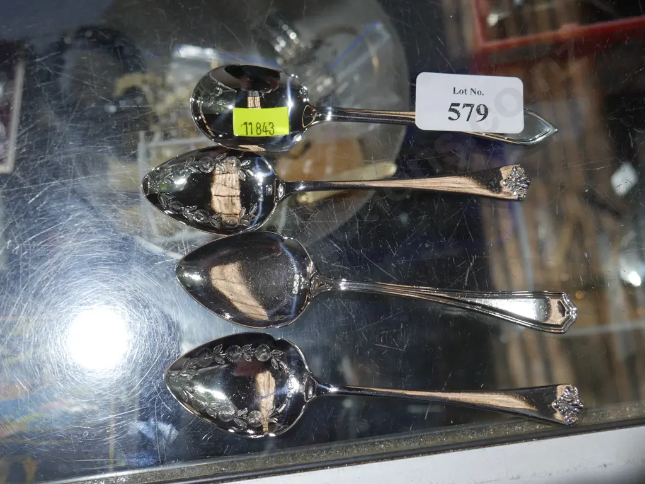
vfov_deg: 34.3
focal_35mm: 42
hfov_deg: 44.8
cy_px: 242
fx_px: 783
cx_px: 322
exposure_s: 1/60
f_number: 5
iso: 250
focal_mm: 21
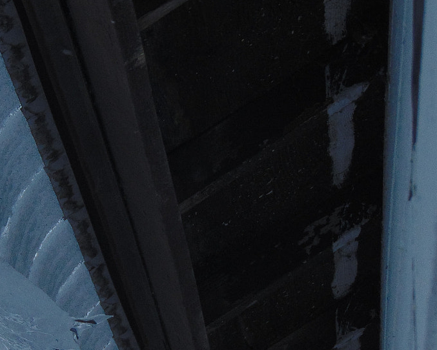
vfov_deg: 6.2
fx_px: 3221
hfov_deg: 7.7
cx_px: 87
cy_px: 286
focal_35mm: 249
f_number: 3.9
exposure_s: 1/640
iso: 80
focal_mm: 19.4
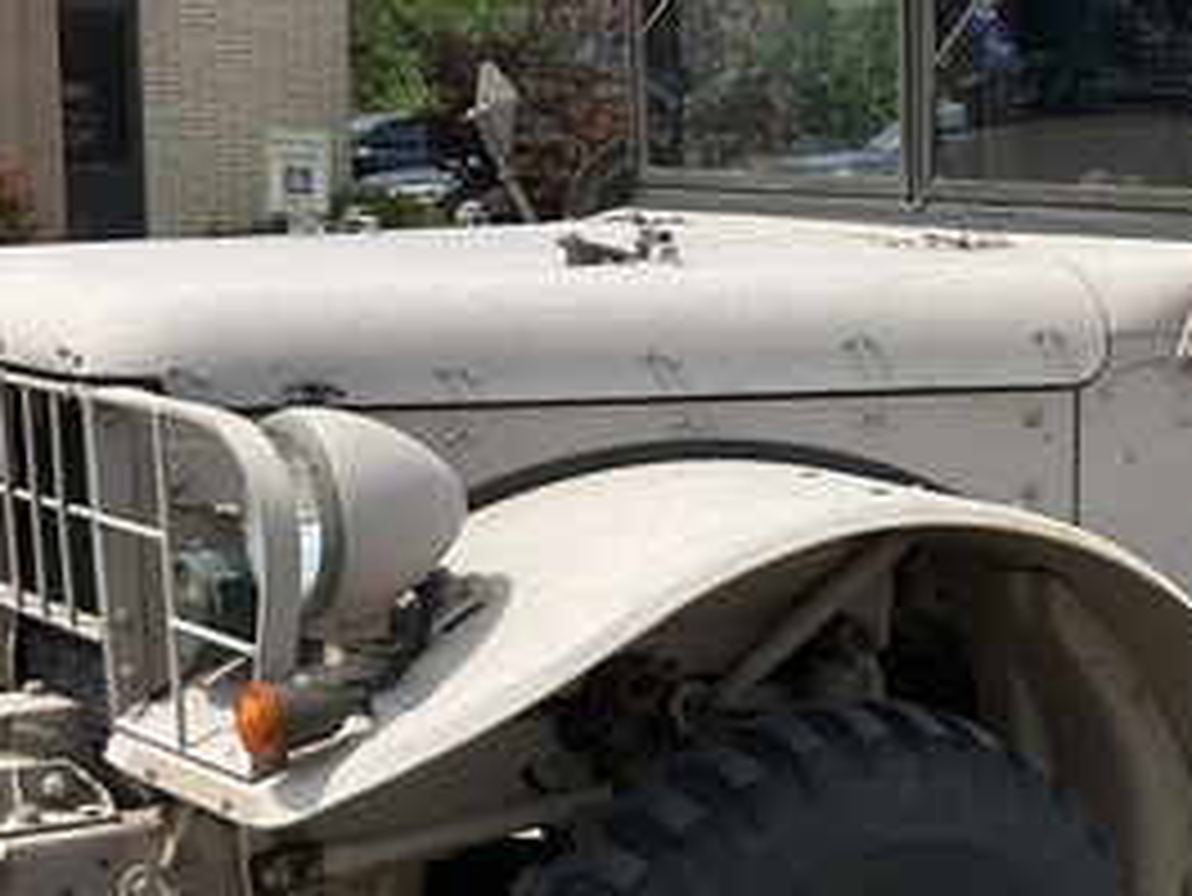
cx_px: 1075
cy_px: 687
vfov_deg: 17.9
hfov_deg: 23.2
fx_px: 2825
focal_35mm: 82
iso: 25
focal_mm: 3
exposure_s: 1/1730
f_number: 1.8
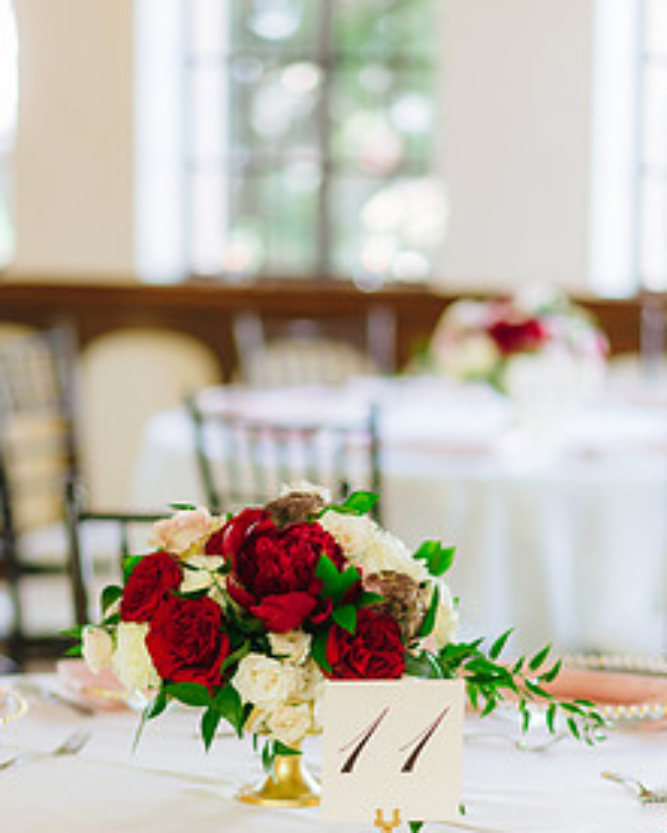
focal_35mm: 130
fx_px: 3206
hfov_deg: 11.9
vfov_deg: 14.8
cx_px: 329
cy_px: 601
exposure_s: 1/200
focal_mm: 85
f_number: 2
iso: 400
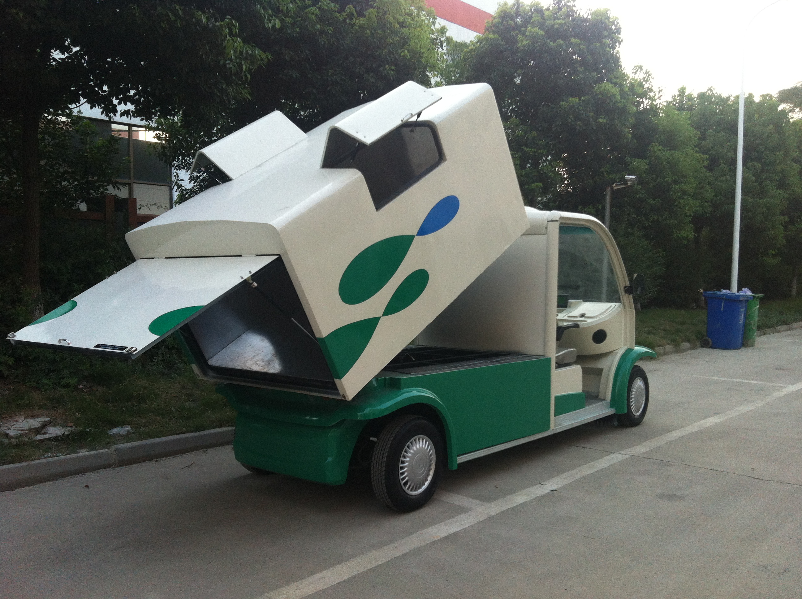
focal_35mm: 35
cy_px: 300
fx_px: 810
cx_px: 401
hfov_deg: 52.7
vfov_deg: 40.6
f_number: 2.8
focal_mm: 3.85
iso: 125
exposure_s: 1/120
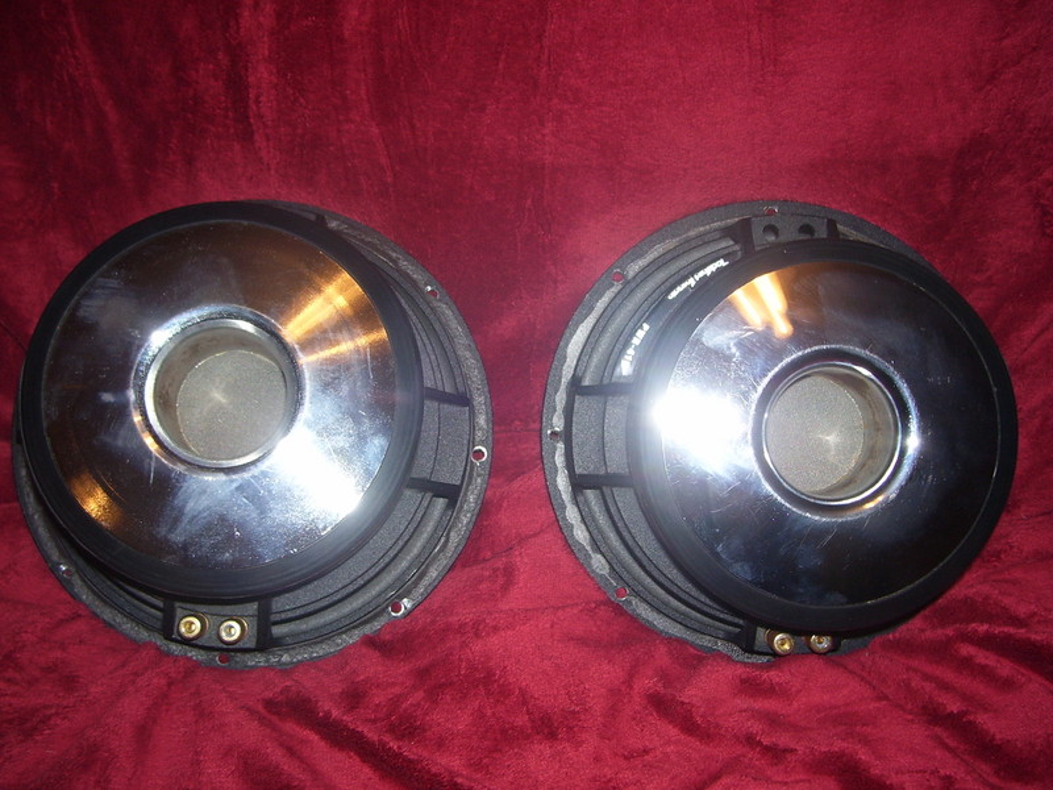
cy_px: 395
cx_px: 526
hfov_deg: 54.0
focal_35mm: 34
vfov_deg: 41.8
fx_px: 1034
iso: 80
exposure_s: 1/60
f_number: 2.7
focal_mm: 5.6
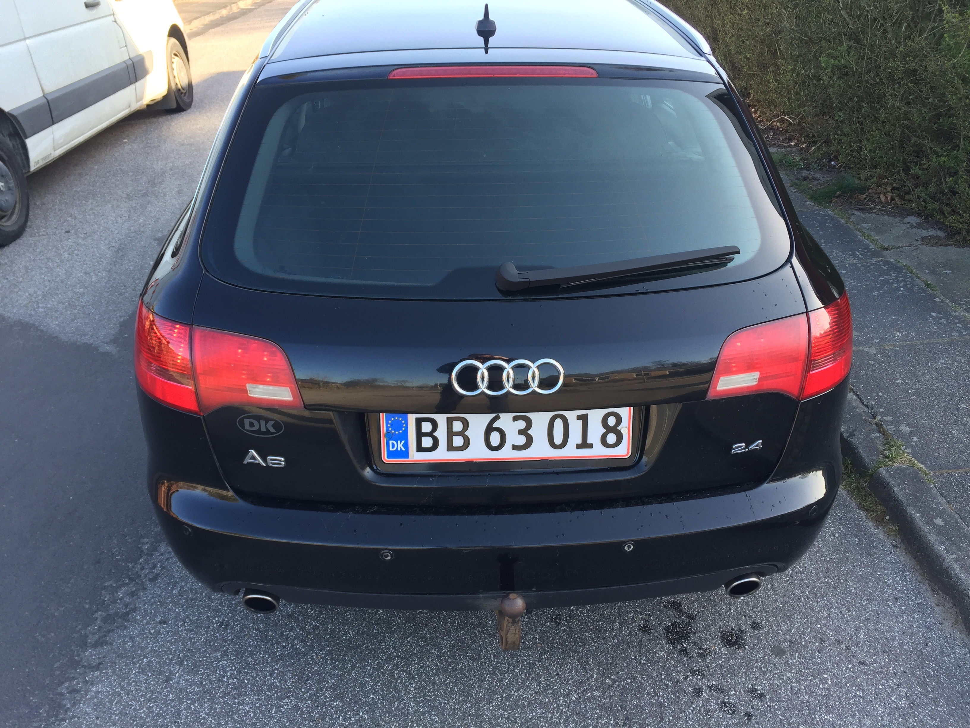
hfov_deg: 61.7
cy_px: 364
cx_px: 485
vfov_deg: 48.2
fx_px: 813
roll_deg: +0.6
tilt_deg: -29.0
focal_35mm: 29
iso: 32
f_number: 2.2
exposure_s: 1/107
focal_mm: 4.15
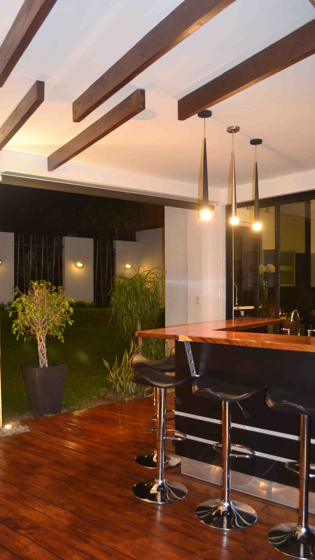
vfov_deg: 66.1
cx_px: 143
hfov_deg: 40.1
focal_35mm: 29
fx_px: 431
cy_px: 282
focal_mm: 18
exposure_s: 1/13
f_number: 3.5
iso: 800
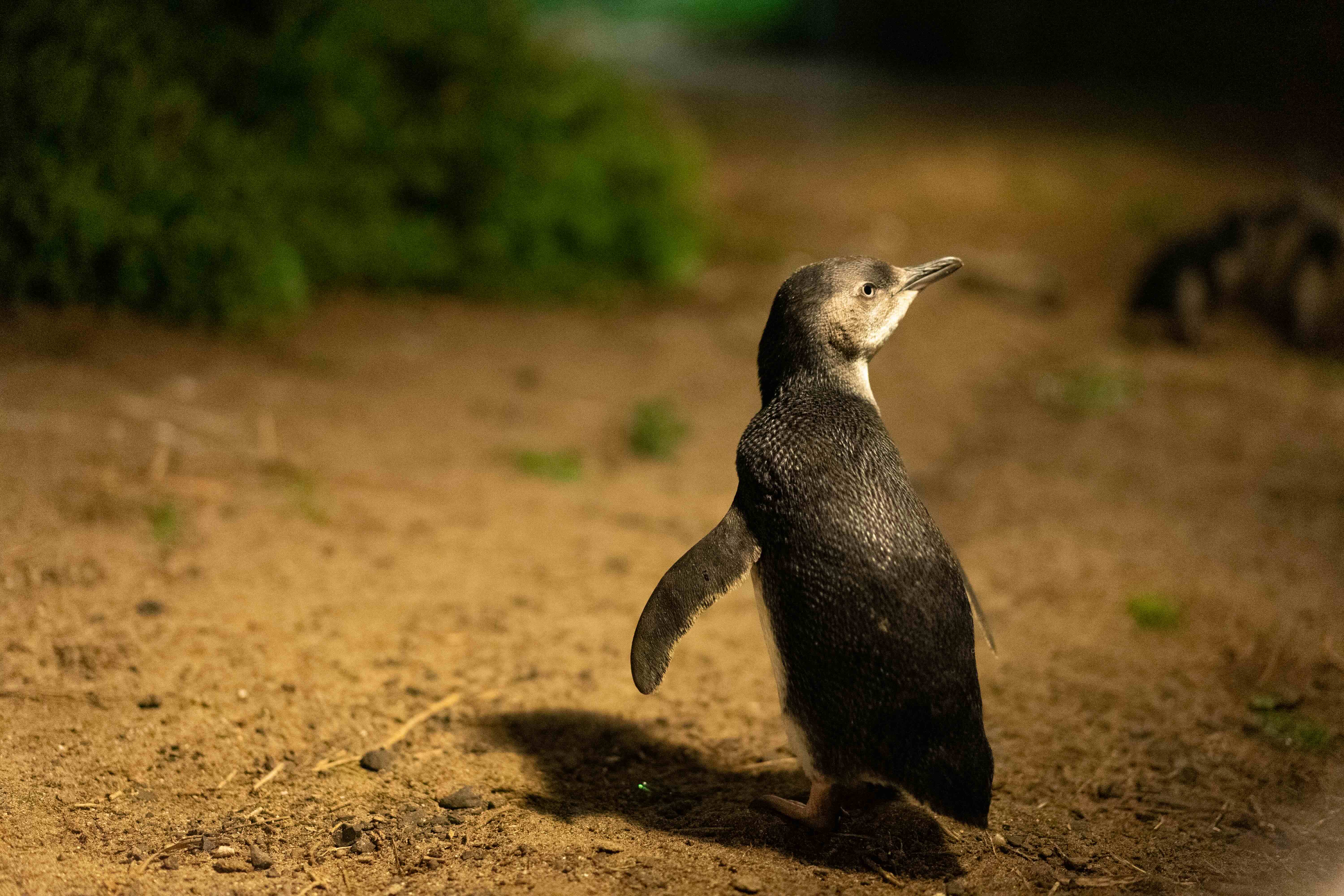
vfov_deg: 24.6
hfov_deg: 36.2
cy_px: 448
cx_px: 672
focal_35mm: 55
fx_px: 2053
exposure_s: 1/50
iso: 12800
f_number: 2
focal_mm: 55
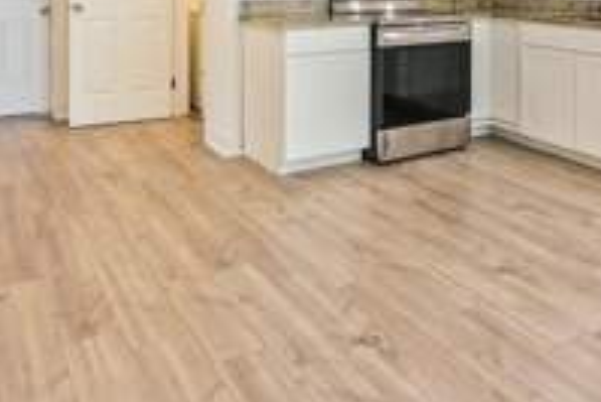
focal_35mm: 35
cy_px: -41
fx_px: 585
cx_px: 359
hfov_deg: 54.0
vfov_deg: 33.1
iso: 2500
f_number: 4
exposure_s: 1/60
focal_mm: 7
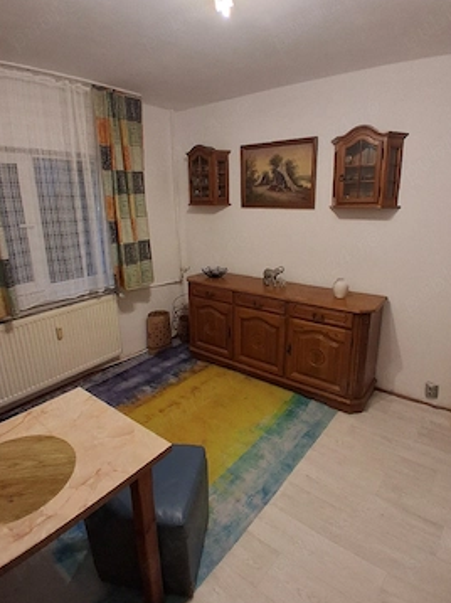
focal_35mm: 19
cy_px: 291
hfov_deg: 68.6
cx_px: 229
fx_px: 330
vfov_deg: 84.7
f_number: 2.2
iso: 200
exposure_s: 1/50
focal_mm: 1.4
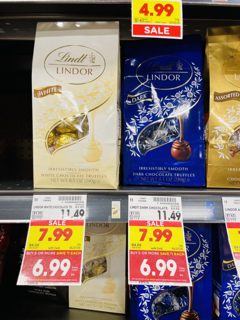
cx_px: 120
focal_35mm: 26
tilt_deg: -5.2
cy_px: 160
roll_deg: -0.1
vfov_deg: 67.3
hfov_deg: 53.1
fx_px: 240
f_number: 1.6
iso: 80
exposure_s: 1/67
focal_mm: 4.2
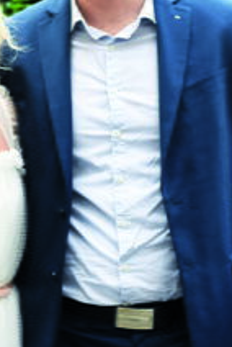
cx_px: 39
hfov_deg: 19.0
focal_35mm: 71
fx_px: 684
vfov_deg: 28.4
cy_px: 169
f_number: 1.8
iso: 250
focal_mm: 35
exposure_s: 1/200
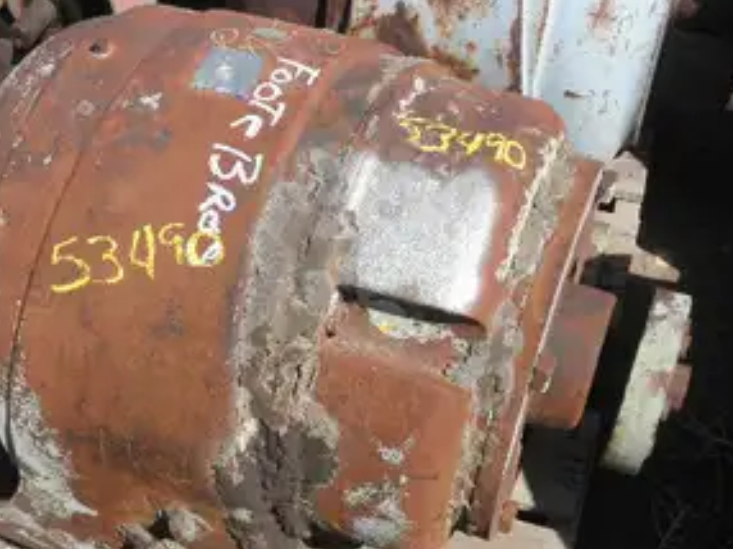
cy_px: 341
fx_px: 1037
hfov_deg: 38.6
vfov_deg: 29.5
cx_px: 256
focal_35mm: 49
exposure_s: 1/125
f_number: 9.1
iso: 64
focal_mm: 6.1
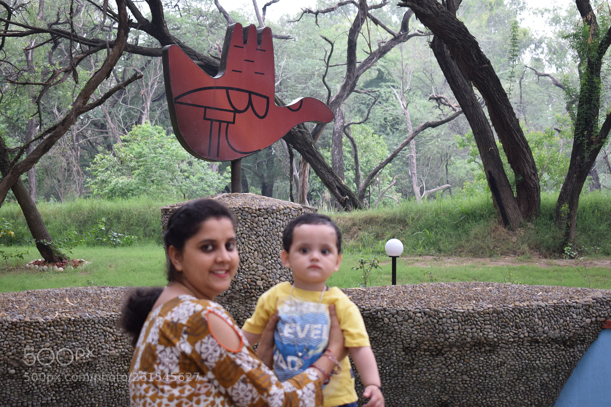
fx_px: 1171
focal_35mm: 69
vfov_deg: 19.7
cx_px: 306
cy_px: 204
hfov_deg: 29.2
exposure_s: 1/80
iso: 1000
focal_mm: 46
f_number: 5.3
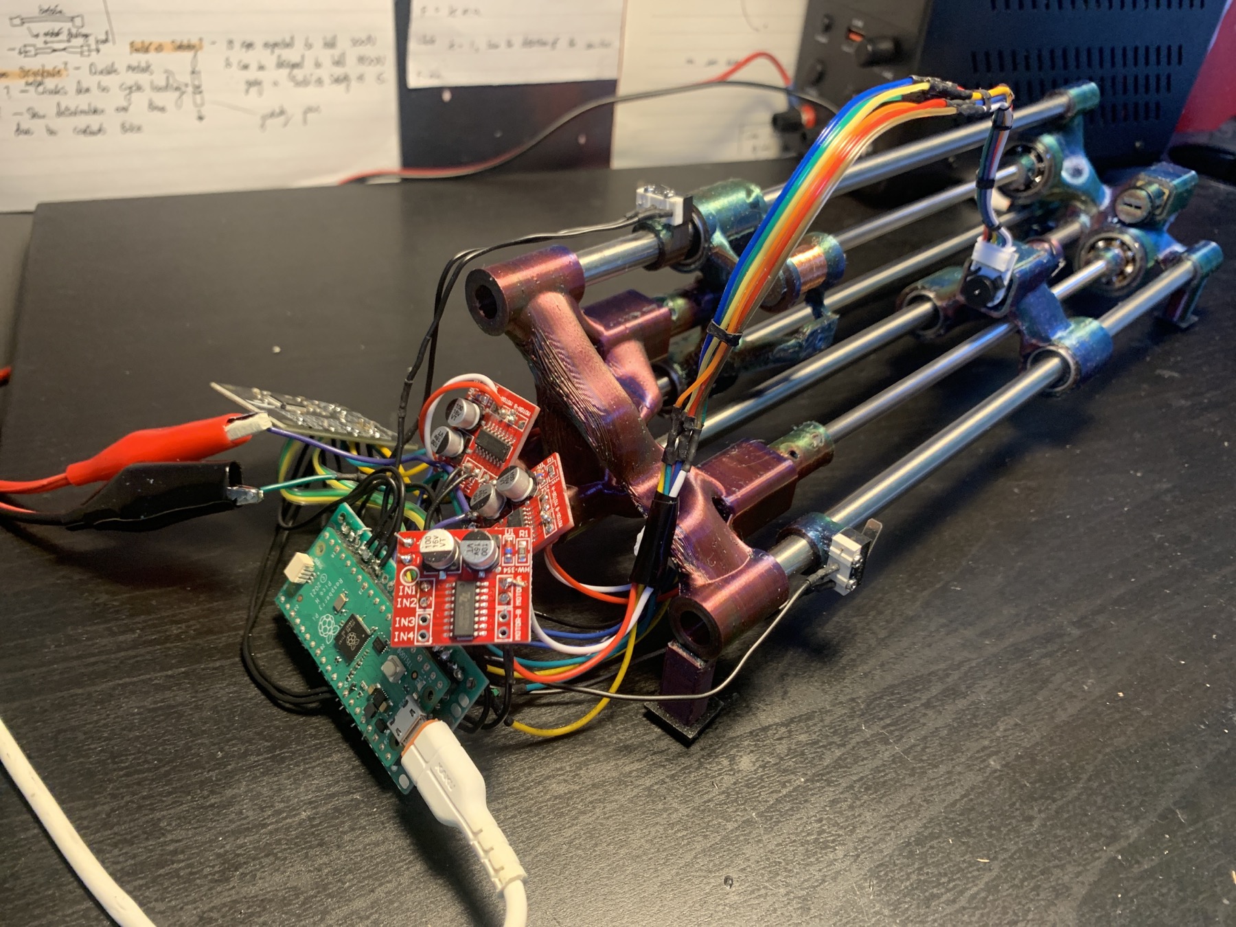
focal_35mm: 26
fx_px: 928
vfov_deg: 53.1
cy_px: 464
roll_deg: -6.5
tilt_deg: -36.6
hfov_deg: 67.3
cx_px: 618
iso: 250
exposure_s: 1/60
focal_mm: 4.25
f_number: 1.8
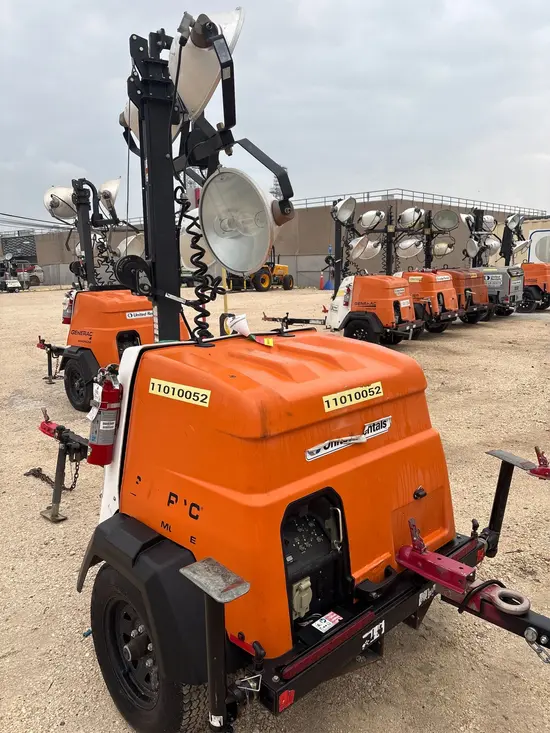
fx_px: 551
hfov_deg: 53.1
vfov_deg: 67.3
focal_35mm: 26
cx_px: 275
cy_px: 366
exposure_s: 1/121
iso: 64
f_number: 1.6
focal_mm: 5.96
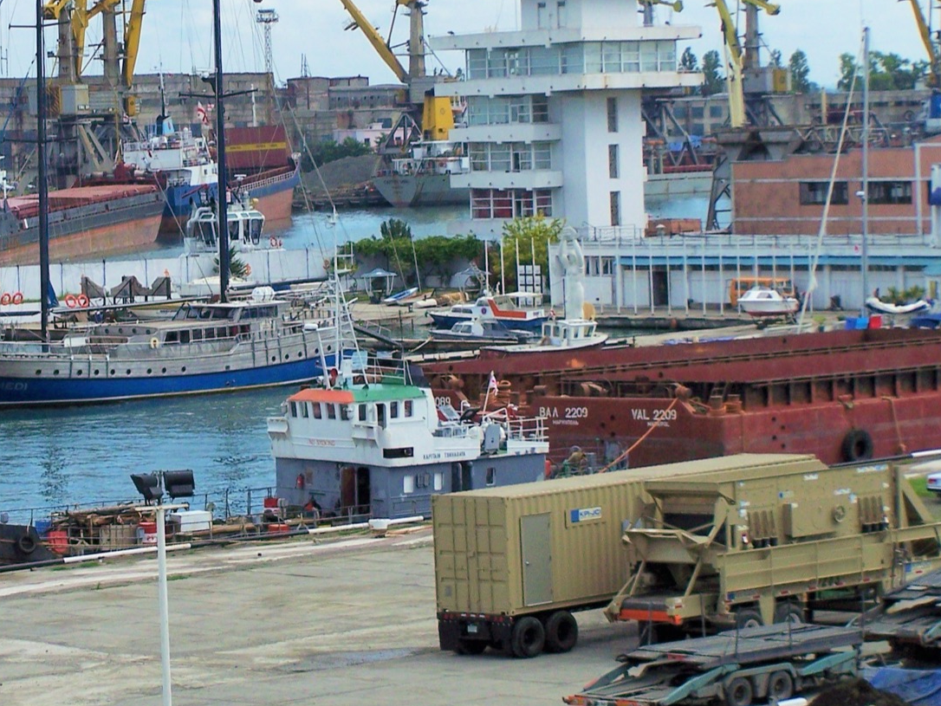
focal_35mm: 145
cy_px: 227
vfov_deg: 10.2
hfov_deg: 13.6
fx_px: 3943
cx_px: 266
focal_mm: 13.7
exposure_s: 1/1000
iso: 80
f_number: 4.5
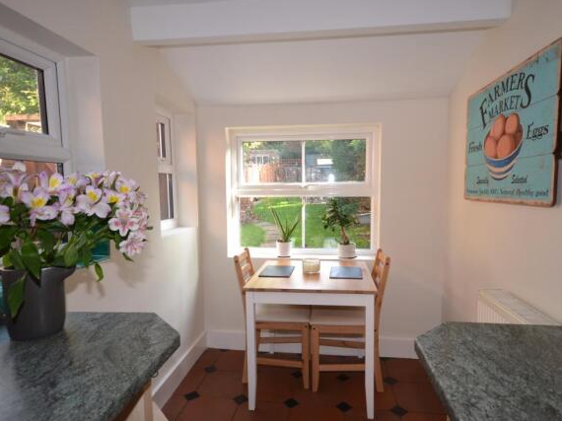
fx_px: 350
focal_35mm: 22
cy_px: 213
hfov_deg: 77.5
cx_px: 297
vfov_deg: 62.1
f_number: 4.5
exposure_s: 1/60
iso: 400
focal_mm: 13
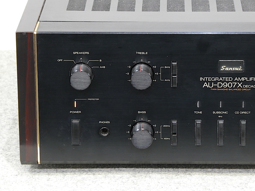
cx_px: 128
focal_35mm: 172
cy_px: 96
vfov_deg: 8.6
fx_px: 1267
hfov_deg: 11.5
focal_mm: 30.9
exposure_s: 1/2
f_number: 5.6
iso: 200
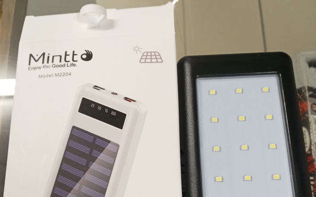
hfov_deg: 50.4
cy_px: 167
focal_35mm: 39
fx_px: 336
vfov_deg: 31.6
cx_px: 159
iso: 197
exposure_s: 1/33.3
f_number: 1.8
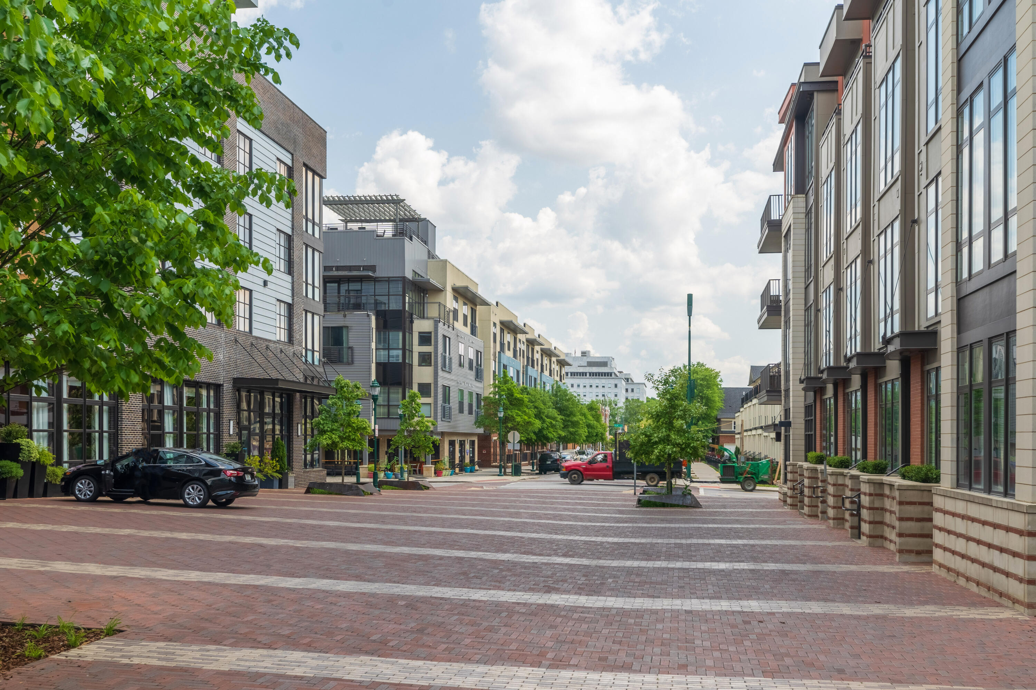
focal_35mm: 35
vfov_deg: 37.9
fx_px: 1007
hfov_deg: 54.4
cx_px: 518
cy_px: 345
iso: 250
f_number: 8
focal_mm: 35
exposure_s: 1/2000
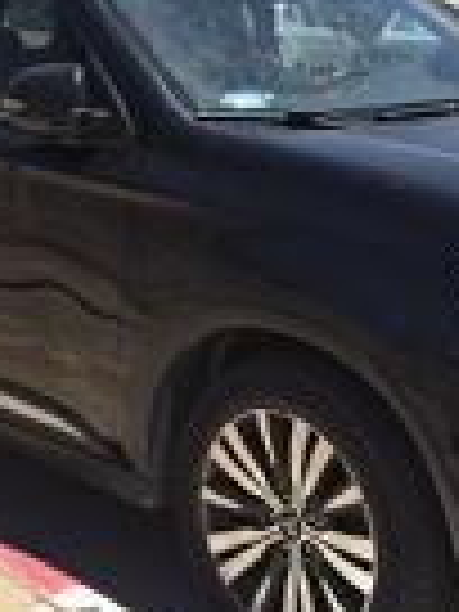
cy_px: 243
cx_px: 135
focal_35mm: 81
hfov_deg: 18.1
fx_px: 1432
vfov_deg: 24.1
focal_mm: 5.4
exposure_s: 1/1052
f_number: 1.8
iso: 16
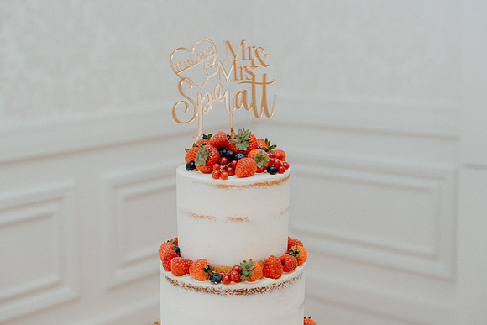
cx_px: 244
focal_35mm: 62
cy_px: 162
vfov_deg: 21.9
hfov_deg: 32.4
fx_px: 839
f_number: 3.5
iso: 1250
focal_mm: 62
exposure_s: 1/160
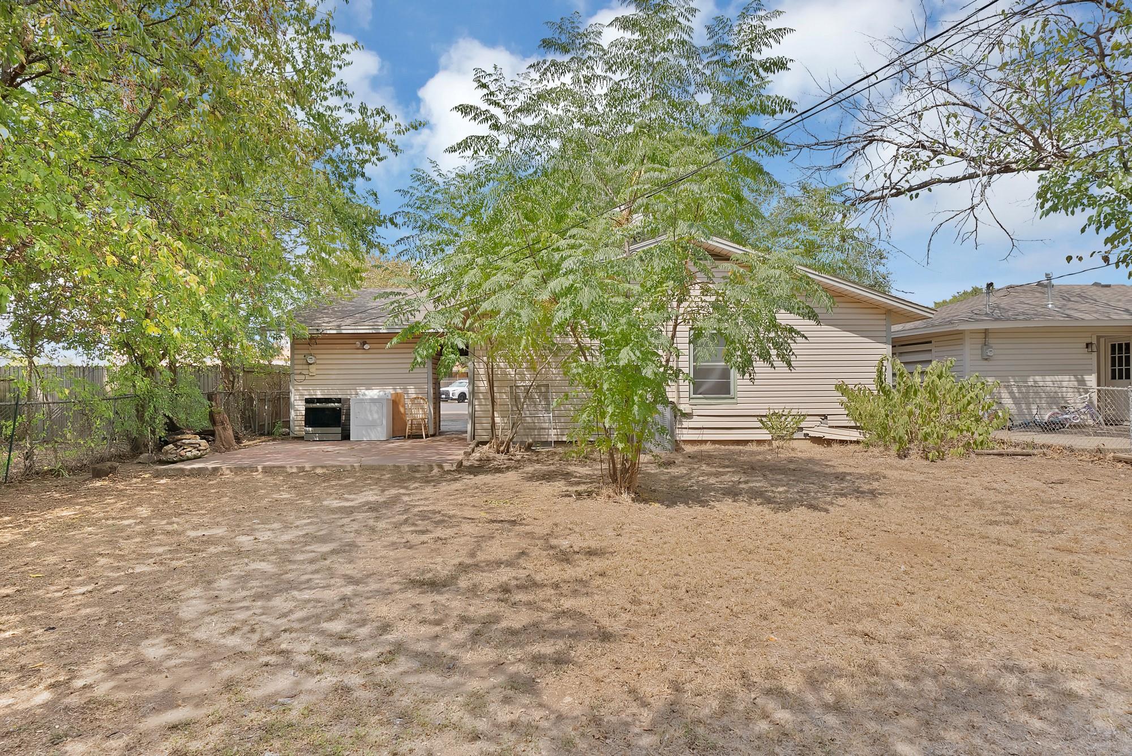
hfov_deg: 83.9
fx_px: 629
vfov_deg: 62.0
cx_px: 566
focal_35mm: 20
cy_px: 378
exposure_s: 1/100
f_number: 9
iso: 640
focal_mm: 20
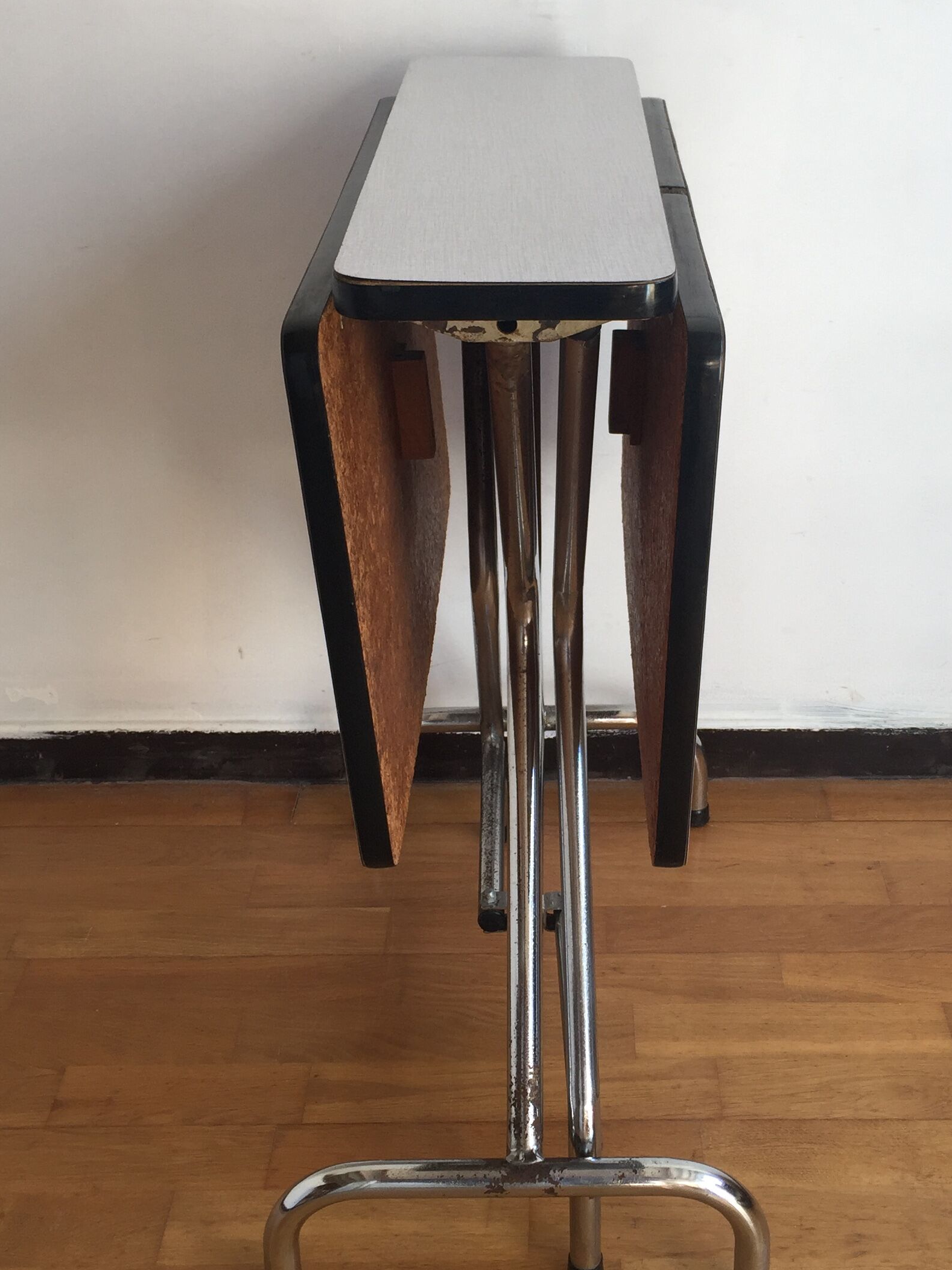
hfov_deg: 32.1
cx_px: 573
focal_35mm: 45
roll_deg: +0.2
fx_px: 1650
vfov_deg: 42.1
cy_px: 624
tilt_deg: -30.2
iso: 32
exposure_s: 1/50
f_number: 2.2
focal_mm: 4.15
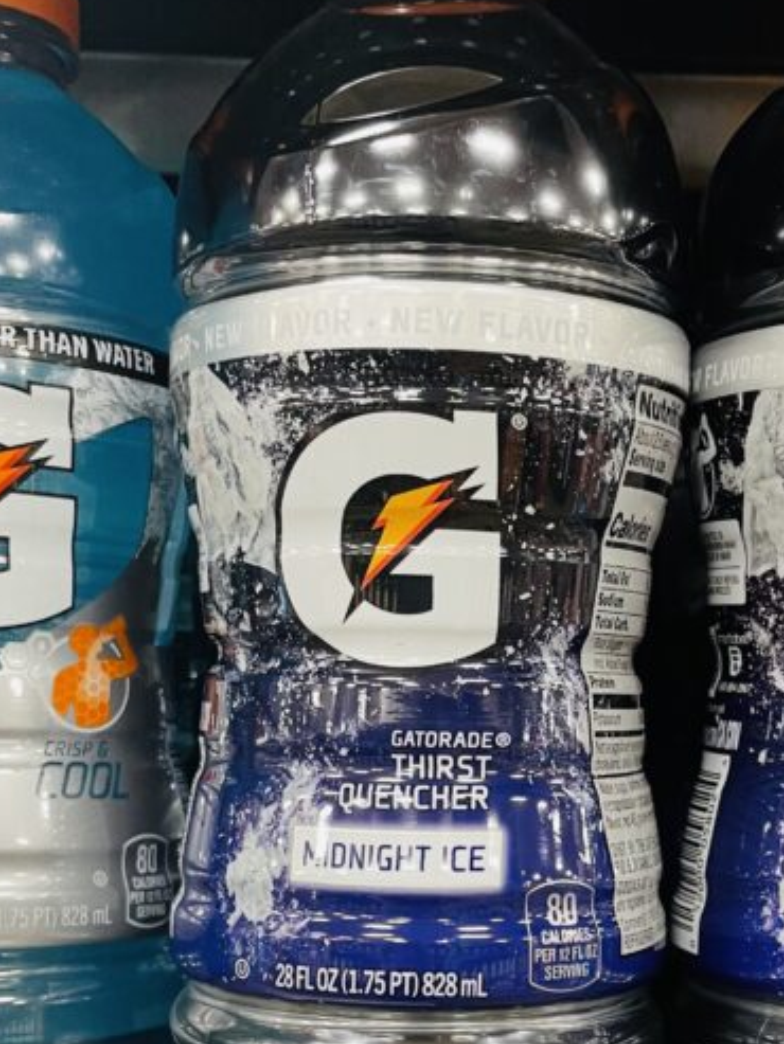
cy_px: 815
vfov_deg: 34.6
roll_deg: -1.6
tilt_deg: -4.9
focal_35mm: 54
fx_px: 1630
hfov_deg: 27.0
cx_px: 451
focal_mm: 4.2
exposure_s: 1/60
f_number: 1.6
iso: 160
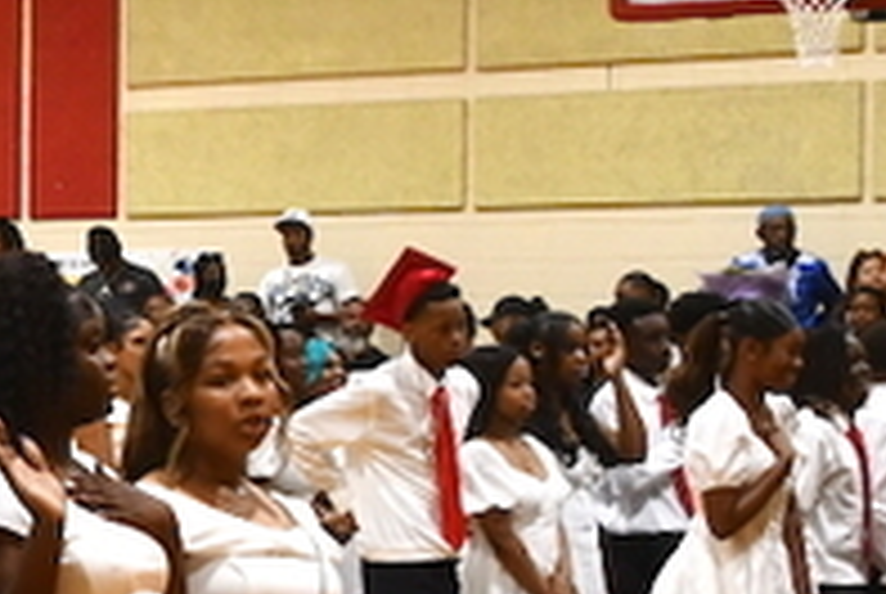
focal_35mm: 140
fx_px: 3451
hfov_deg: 13.3
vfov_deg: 9.8
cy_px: 470
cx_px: -657
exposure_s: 1/200
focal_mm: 18
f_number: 3.5
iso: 800
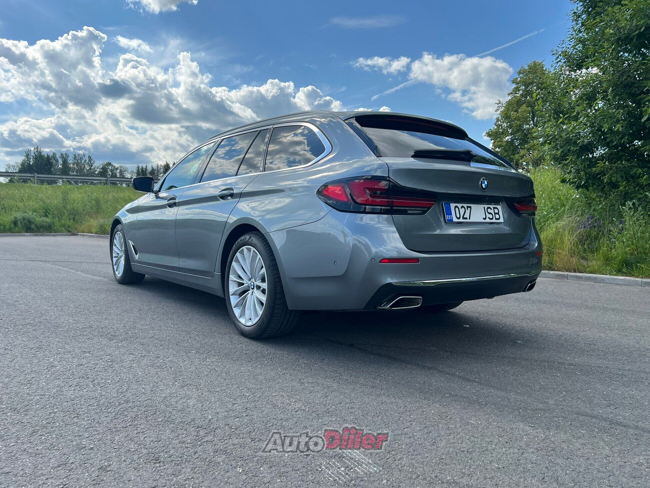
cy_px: 244
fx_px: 488
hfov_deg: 67.3
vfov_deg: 53.1
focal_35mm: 26
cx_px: 325
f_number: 1.5
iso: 50
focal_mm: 5.7
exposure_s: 1/2915
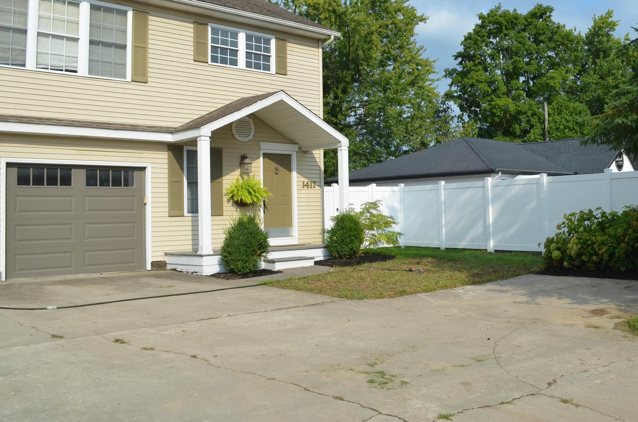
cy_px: 161
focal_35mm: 36
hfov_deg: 52.7
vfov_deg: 36.5
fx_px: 637
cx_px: 394
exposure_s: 1/500
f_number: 8
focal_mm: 18
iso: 180
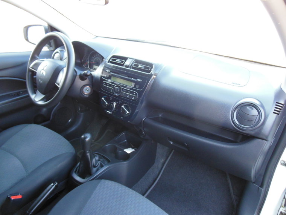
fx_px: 207
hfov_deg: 69.4
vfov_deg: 54.9
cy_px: 108
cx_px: 143
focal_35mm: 25
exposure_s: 1/60
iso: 400
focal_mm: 4.5
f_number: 3.2
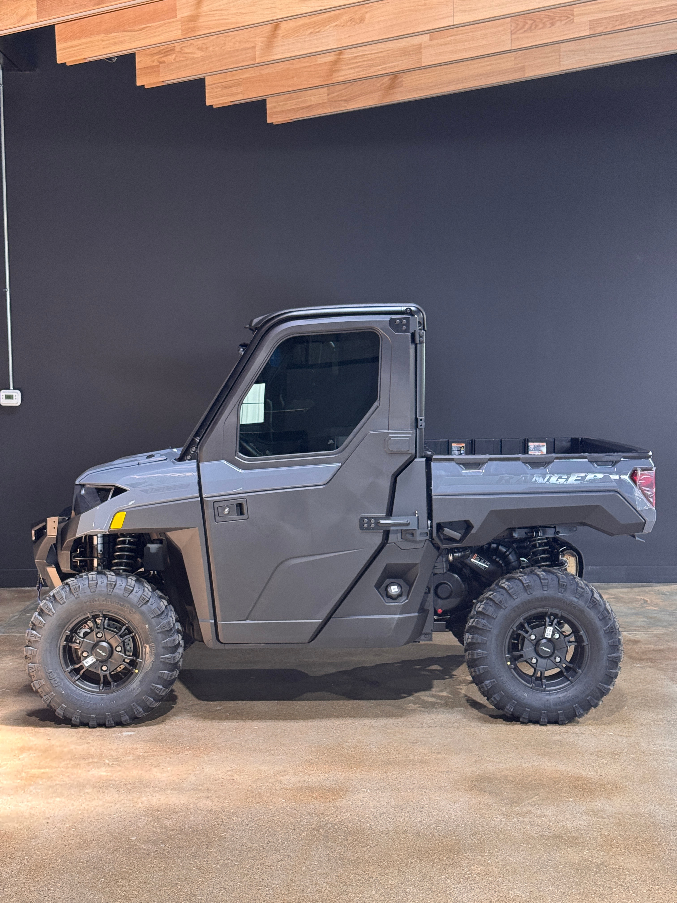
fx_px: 1252
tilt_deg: -3.7
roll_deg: +0.6
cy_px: 452
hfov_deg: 30.3
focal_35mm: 48
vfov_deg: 39.7
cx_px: 338
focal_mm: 6.76
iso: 250
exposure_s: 1/60
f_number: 1.78
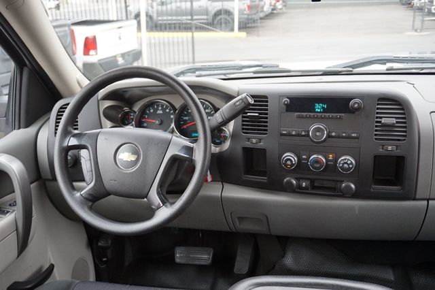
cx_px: 218
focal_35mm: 36
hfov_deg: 53.2
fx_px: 435
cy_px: 145
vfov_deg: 36.8
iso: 320
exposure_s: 1/60
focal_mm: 24
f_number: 4.5
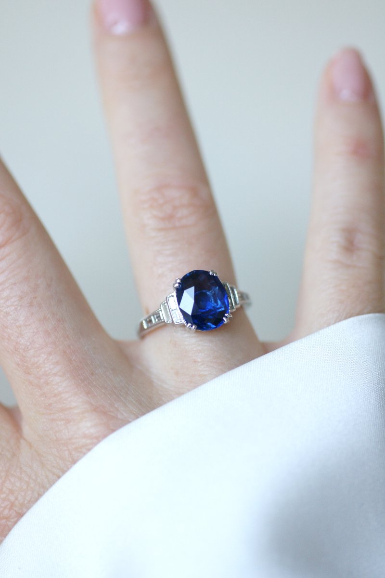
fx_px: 1684
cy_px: 289
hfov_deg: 13.0
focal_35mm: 105
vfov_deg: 19.5
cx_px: 192
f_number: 2.8
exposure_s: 1/125
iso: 800
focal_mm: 70
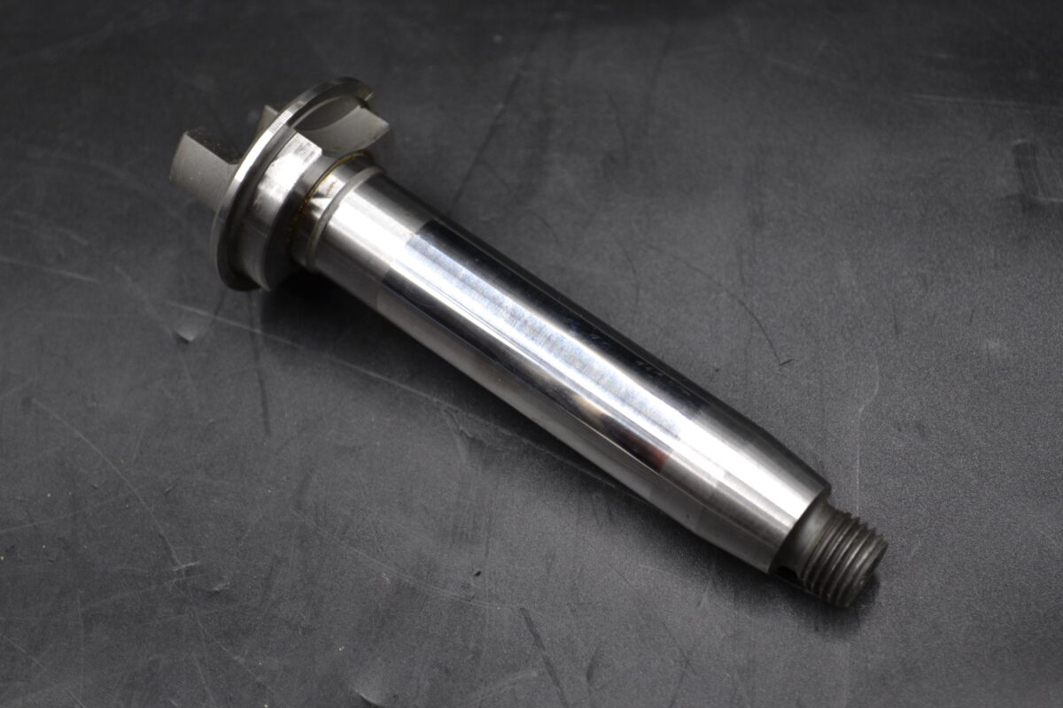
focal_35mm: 72
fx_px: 2126
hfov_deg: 28.1
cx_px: 532
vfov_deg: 18.9
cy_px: 354
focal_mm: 48
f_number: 5.3
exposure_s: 1/50
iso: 400
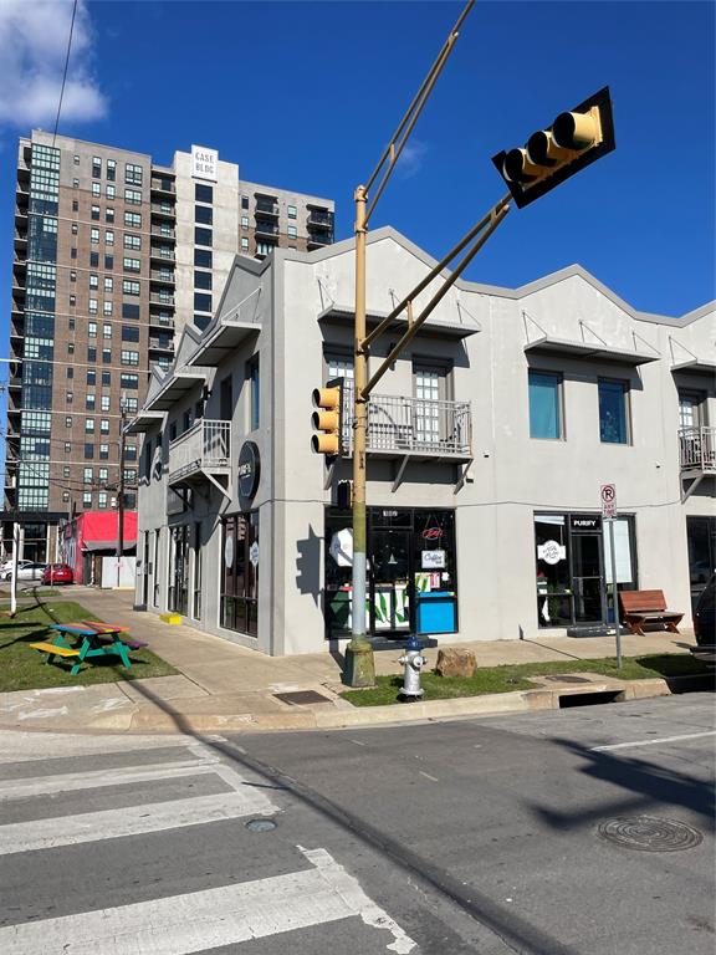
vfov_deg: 67.3
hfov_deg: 53.1
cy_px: 478
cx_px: 358
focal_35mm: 26
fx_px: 717
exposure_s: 1/9091
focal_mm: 4.2
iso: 50
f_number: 1.6
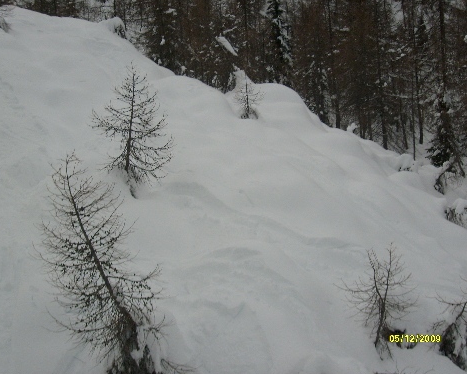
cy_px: 186
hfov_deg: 40.3
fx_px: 636
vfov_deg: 32.8
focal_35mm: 46
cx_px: 235
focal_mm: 7.2
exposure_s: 1/125
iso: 80
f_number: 7.7
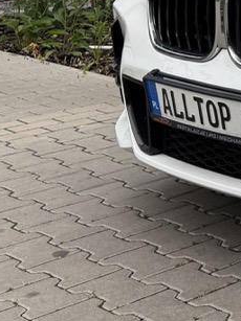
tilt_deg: +0.9
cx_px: 525
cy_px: -129
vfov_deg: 18.0
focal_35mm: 100
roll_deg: -1.0
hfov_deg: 12.5
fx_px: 929
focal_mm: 6.76
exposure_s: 1/598
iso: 80
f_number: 1.78
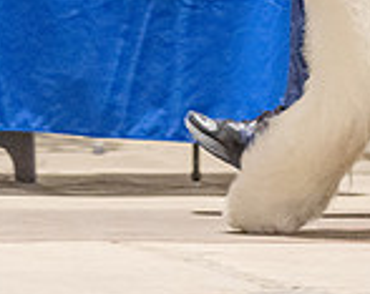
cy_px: -126
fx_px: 6426
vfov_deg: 2.6
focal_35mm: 588
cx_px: 315
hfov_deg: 3.3
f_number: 3.2
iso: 6400
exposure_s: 1/400
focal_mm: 136
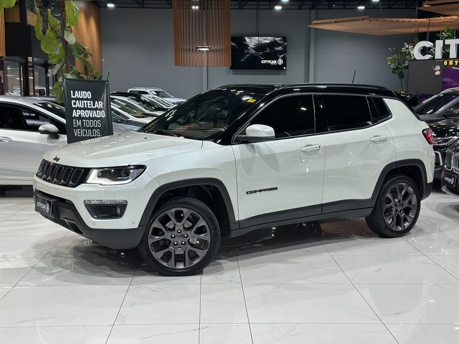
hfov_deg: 39.7
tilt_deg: -7.3
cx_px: 230
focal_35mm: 48
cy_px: 172
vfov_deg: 30.3
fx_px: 636
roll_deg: -0.4
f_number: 1.78
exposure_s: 1/120
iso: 125
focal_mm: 6.86
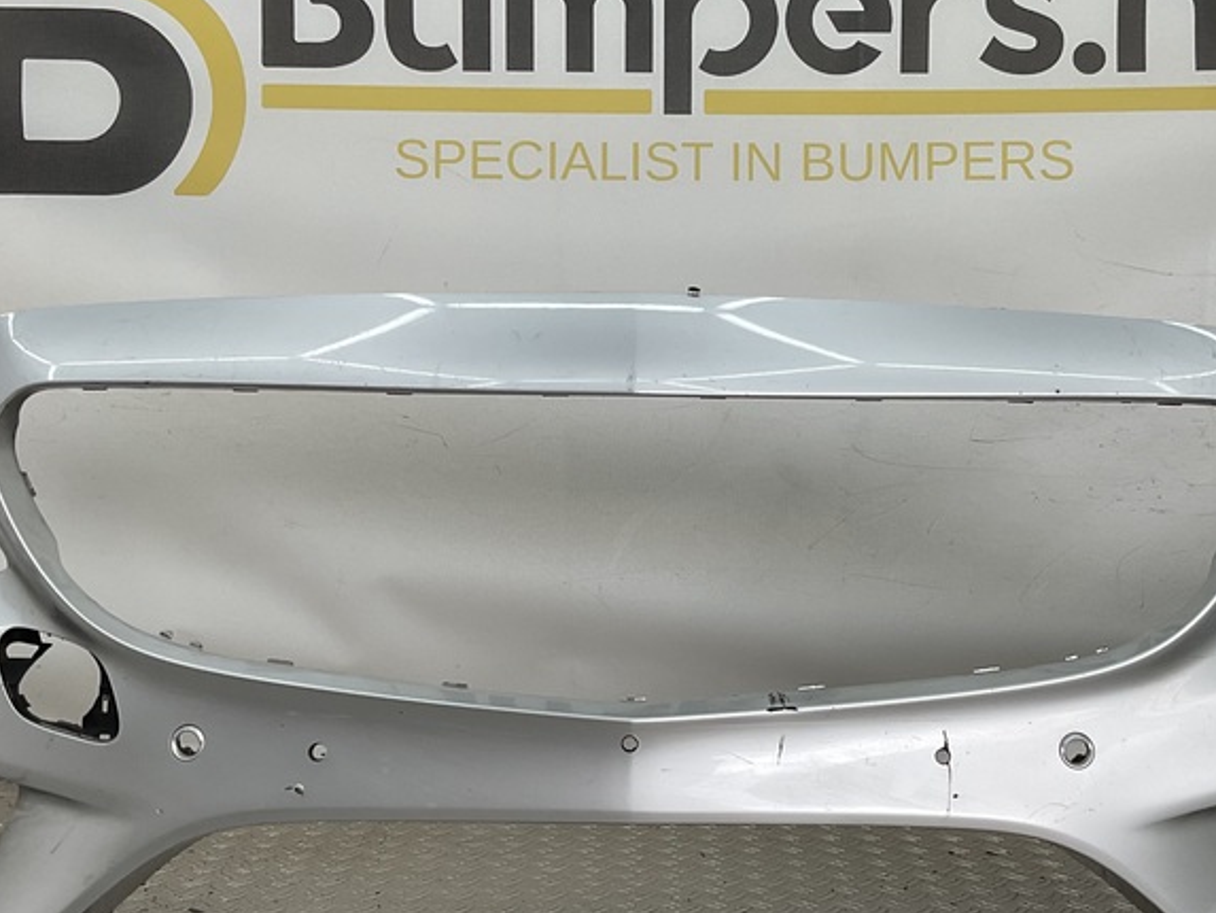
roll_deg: -1.8
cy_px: 552
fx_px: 1792
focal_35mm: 51
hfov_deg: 37.4
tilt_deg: -7.7
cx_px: 675
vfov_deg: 28.5
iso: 16
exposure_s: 1/192
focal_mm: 3
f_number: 1.8
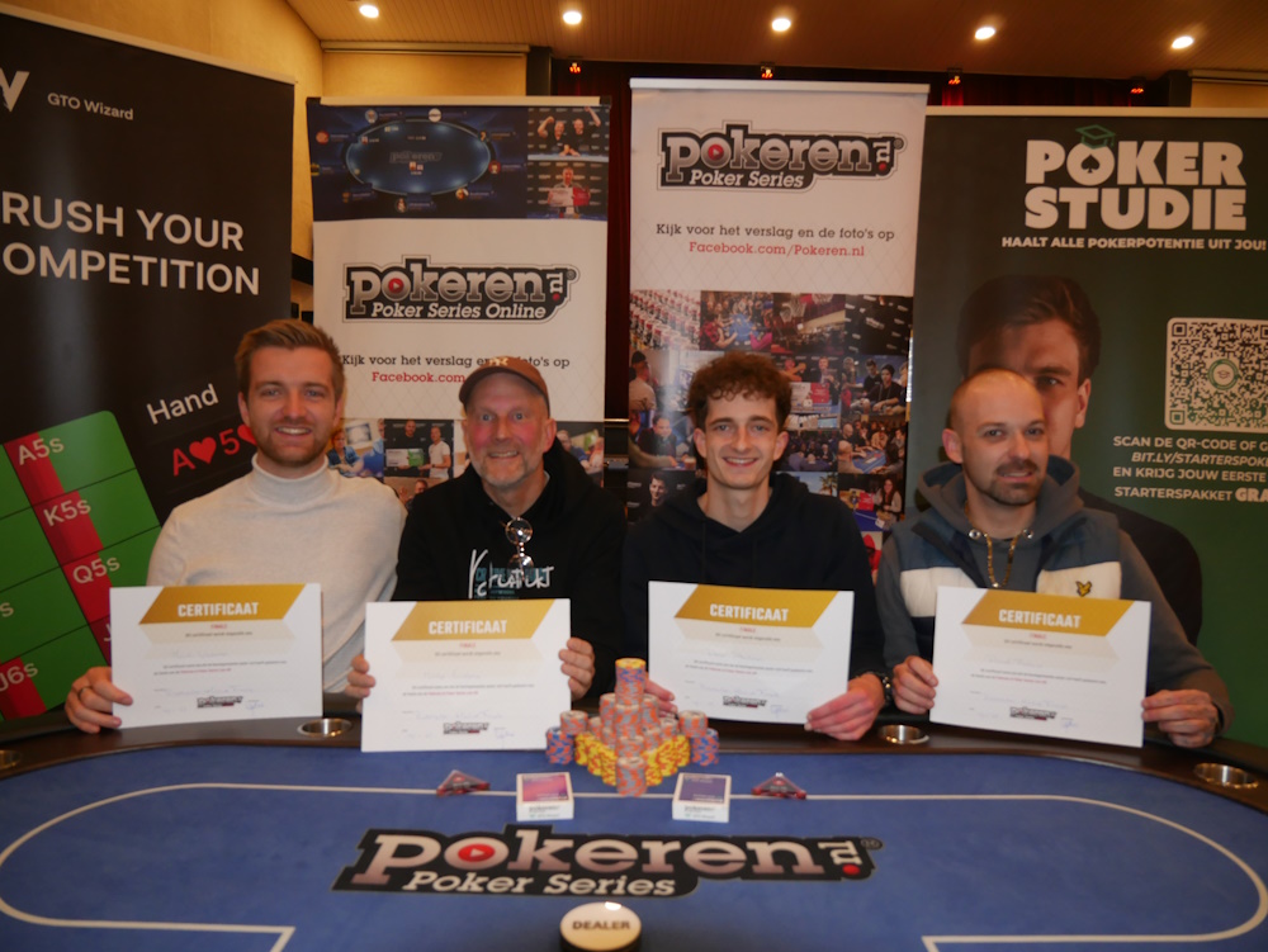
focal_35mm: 24
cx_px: 634
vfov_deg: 56.9
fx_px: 880
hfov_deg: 71.6
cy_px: 476
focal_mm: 12
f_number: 3.5
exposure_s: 1/60
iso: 800
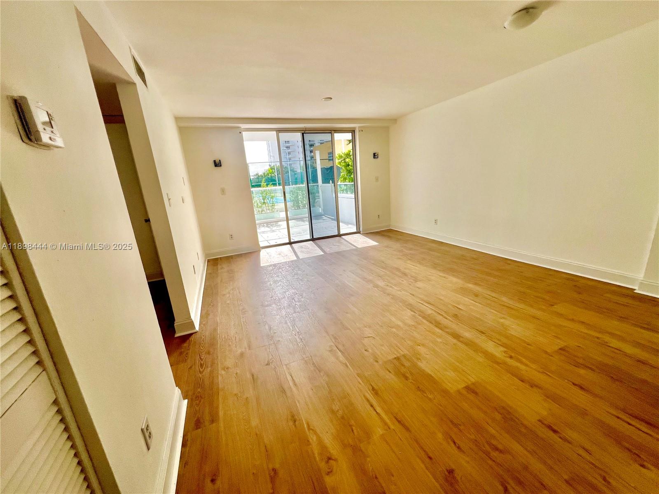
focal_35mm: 13
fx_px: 247
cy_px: 247
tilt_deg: -15.4
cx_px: 330
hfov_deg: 106.2
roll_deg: +4.5
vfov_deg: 89.9
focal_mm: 1.57
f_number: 1.8
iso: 32
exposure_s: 1/506
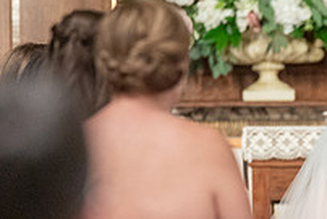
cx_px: 403
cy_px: 220
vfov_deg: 2.0
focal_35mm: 675
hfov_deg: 3.0
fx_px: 6135
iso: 2000
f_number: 2.8
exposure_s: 1/160
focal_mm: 198
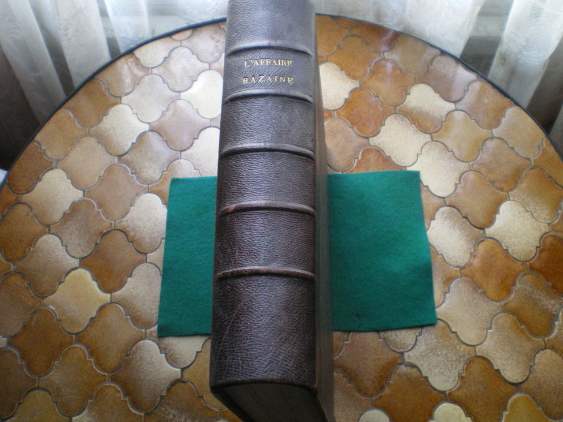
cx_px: 277
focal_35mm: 39
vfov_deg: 36.8
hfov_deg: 47.9
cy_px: 206
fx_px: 634
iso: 400
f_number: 3.1
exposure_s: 1/30
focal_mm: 6.3
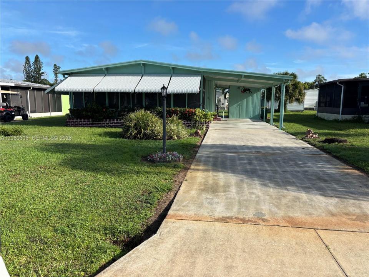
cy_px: 138
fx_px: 277
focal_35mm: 26
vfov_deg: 53.1
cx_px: 184
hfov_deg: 67.3
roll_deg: -0.3
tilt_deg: -7.7
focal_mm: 5.96
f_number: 1.6
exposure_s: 1/2288
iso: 50
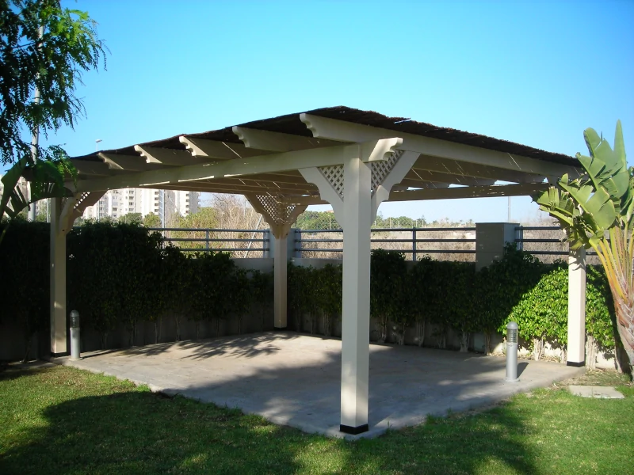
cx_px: 317
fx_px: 696
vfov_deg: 37.7
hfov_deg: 49.0
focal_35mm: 38
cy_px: 238
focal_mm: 6.3
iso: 50
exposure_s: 1/390
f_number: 3.2
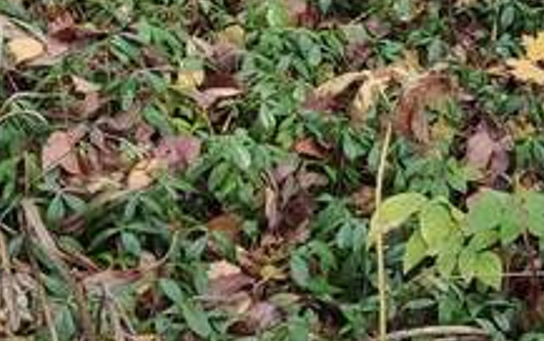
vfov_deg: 9.9
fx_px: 1929
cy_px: -130
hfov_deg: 14.4
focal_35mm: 130
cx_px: 930
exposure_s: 1/192
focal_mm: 4.77
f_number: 1.75
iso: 112
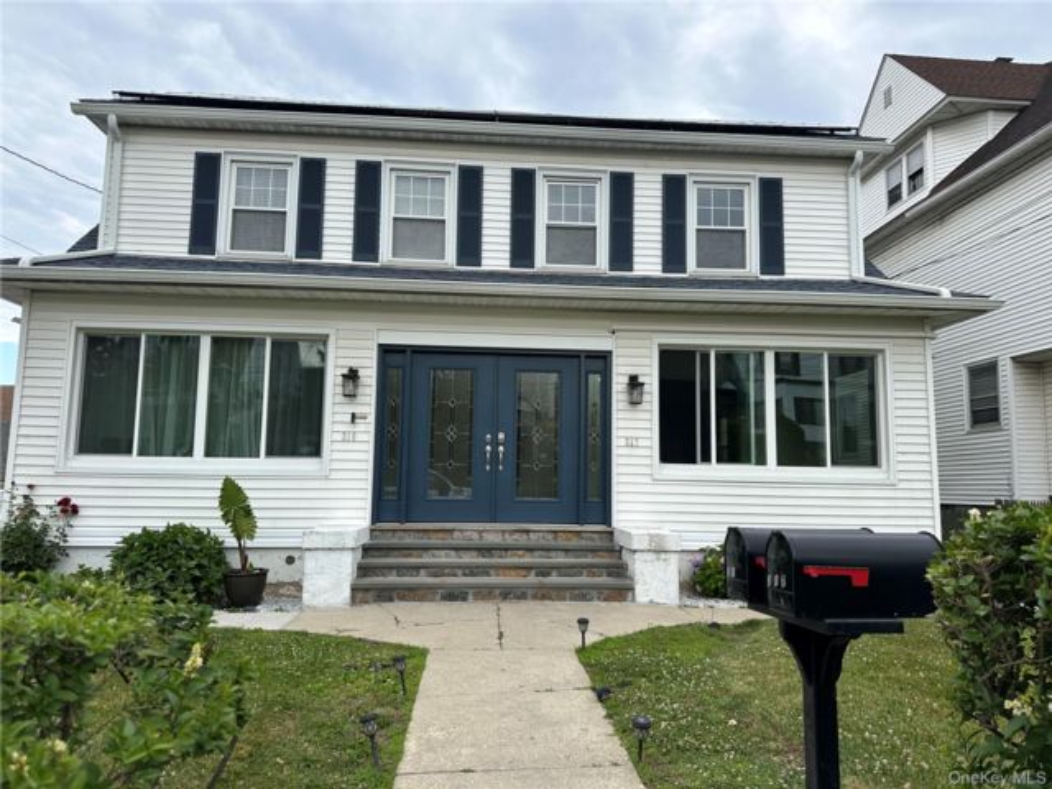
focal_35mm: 24
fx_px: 729
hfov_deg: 71.6
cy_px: 394
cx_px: 526
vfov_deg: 56.8
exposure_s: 1/952
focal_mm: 6.86
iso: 80
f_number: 1.78
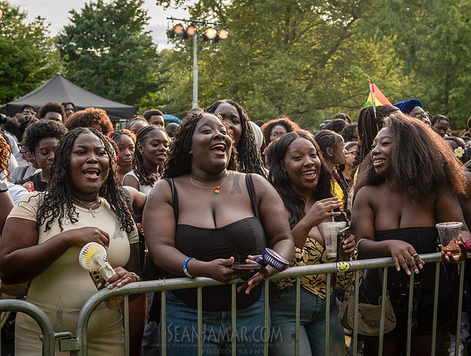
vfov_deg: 30.3
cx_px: 245
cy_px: 197
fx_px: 656
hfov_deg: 39.5
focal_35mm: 48
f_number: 4.5
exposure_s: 1/1000
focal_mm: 40
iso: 1000
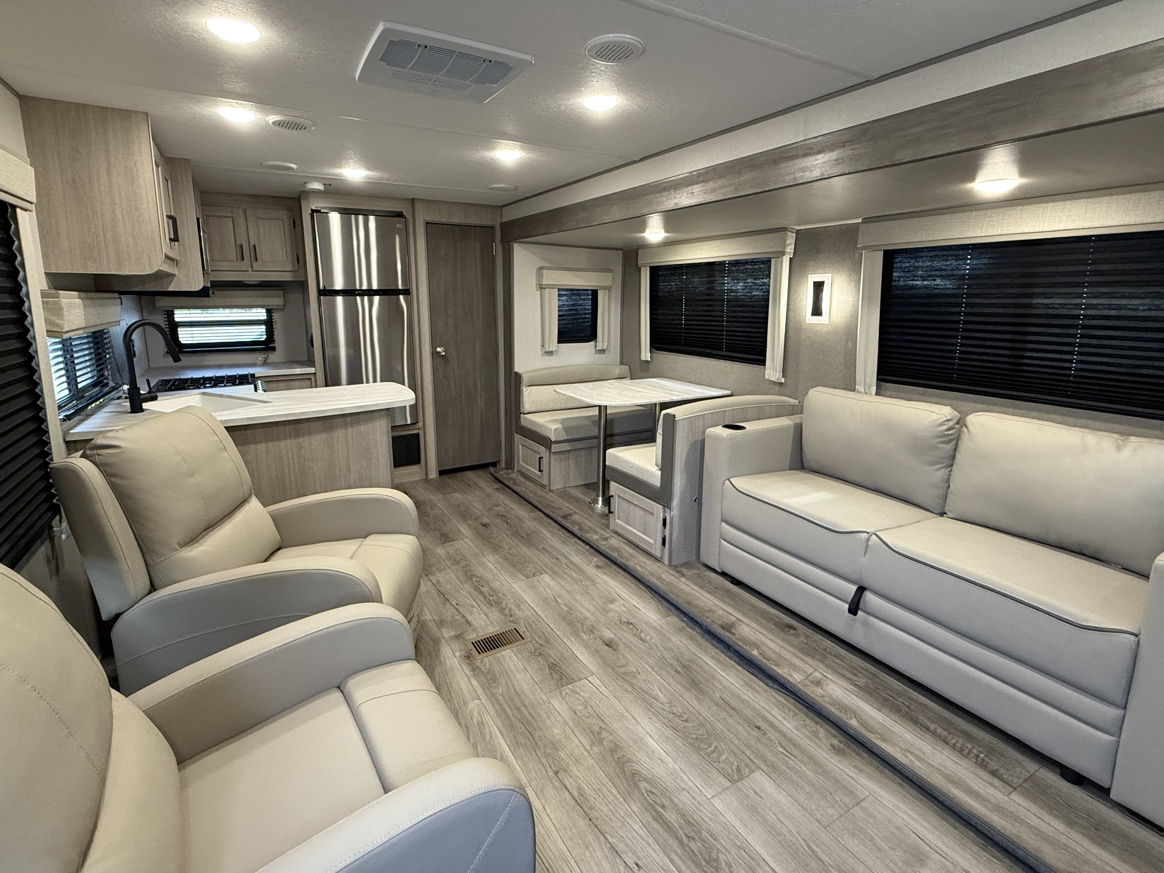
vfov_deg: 74.5
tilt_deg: -9.1
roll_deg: -0.2
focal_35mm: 17
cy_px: 393
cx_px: 582
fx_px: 572
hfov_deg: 91.0
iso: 400
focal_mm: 2.22
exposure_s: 1/60
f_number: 2.2
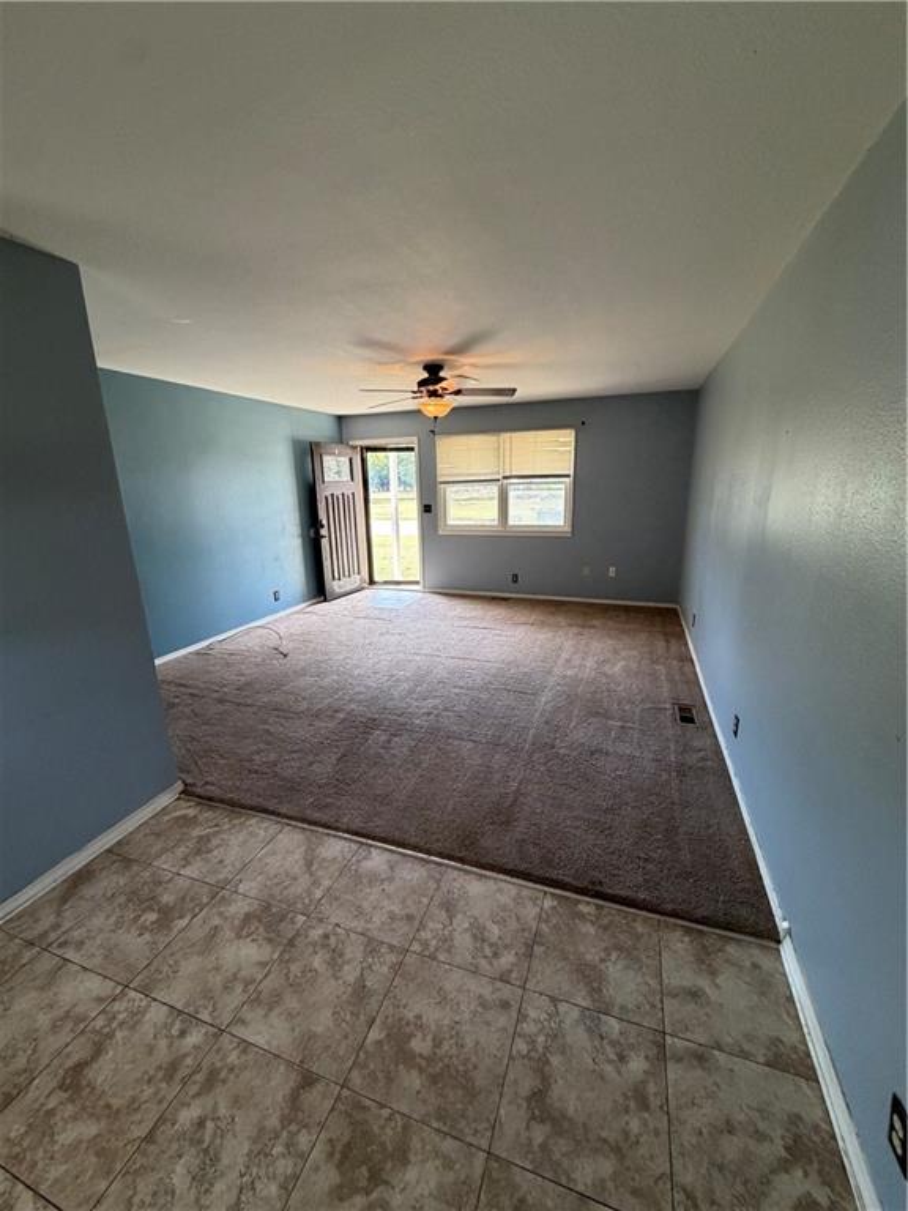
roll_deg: +0.6
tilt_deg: -13.2
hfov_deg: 85.7
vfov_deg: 102.1
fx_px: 490
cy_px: 606
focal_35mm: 14
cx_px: 454
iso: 320
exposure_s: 1/120
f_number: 2.2
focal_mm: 2.22
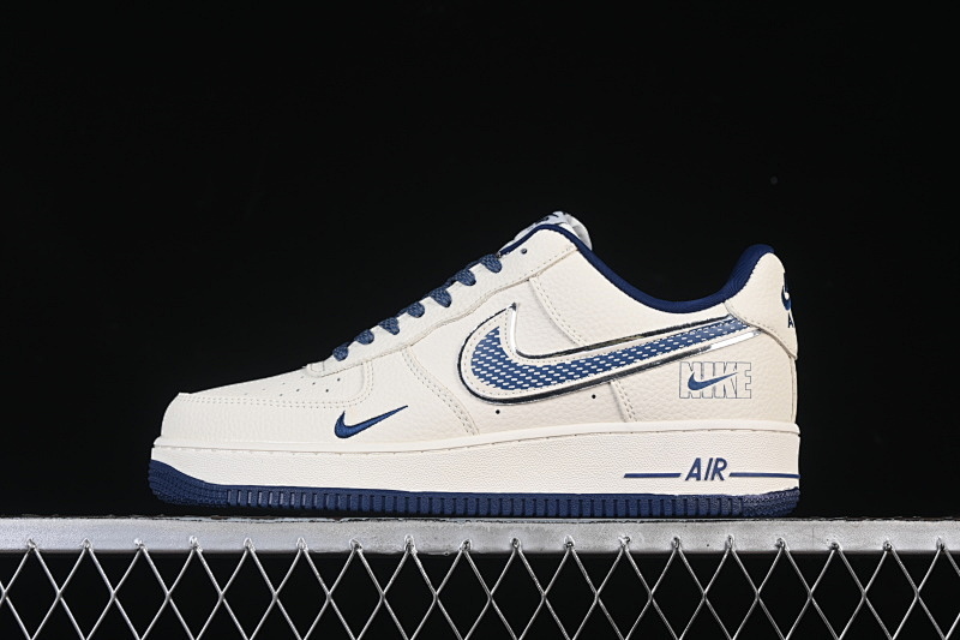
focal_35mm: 75
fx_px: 1999
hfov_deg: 27.0
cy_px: 320
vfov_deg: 18.2
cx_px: 480
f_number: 8
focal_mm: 50
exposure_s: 1/80
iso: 160
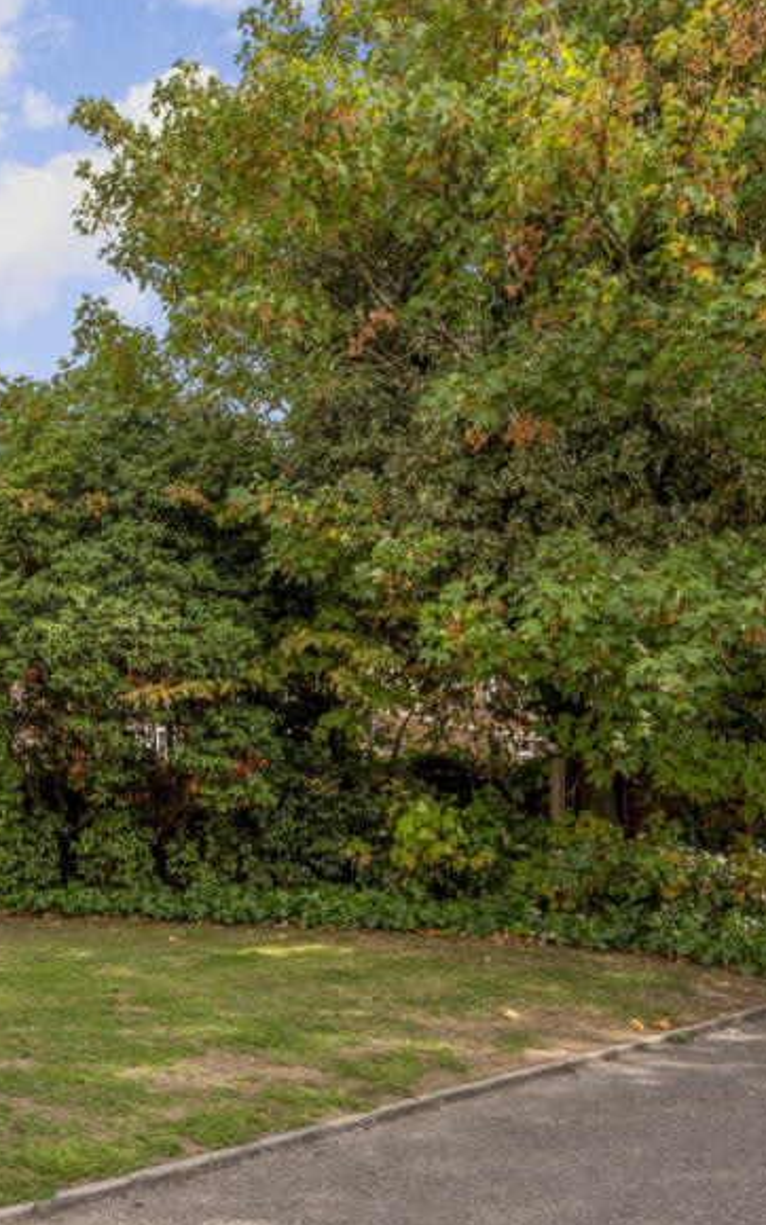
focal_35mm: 28
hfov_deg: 36.7
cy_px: 701
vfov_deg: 66.3
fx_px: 932
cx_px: -102
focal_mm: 15.5
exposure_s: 1/320
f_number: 8
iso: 200
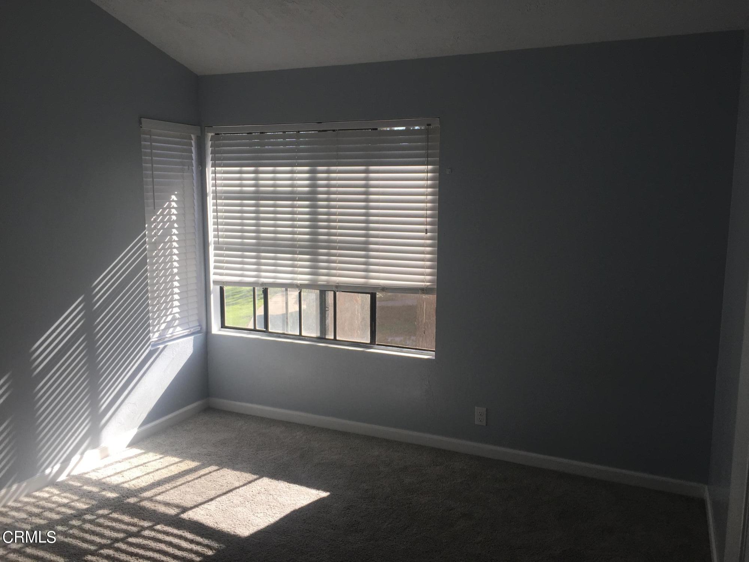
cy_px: 281
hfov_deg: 61.7
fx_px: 627
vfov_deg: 48.2
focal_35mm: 29
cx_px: 374
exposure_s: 1/421
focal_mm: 4.15
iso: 32
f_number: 2.2
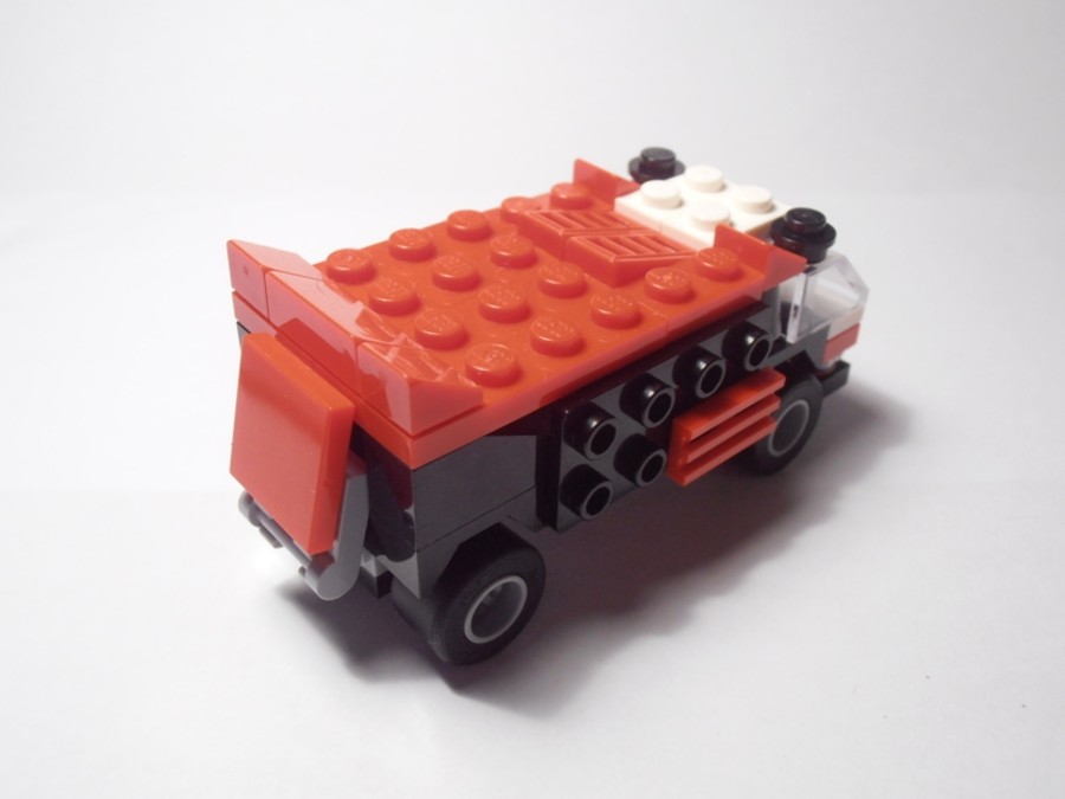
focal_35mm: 37
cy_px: 400
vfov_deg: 38.7
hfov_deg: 50.1
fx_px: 1138
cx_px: 532
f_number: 3.9
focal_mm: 6.61
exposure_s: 1/40
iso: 125
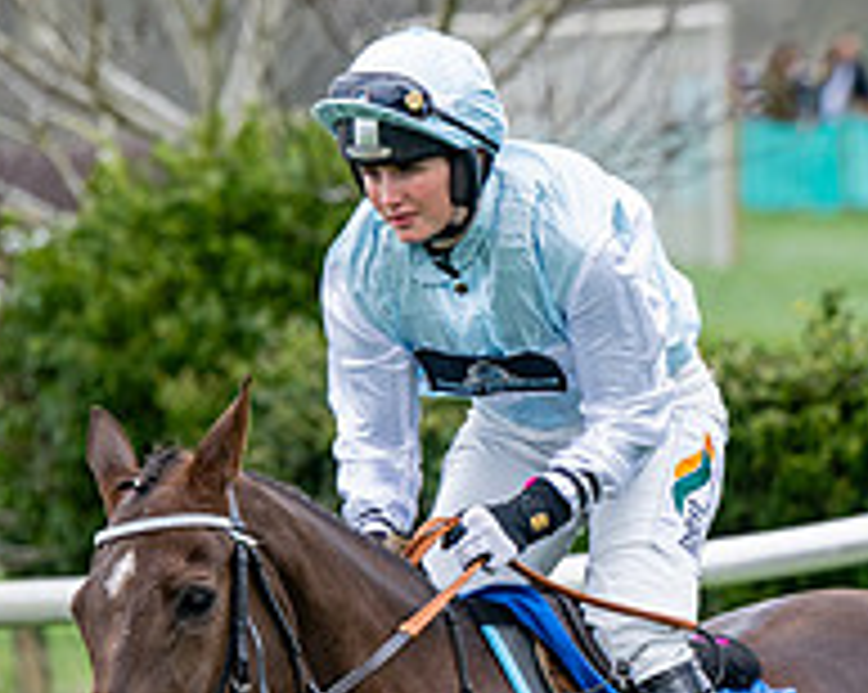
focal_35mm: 687
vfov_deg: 2.2
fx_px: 17631
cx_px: 290
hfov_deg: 2.8
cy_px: 1091
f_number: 4
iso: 400
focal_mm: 145
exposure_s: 1/1000
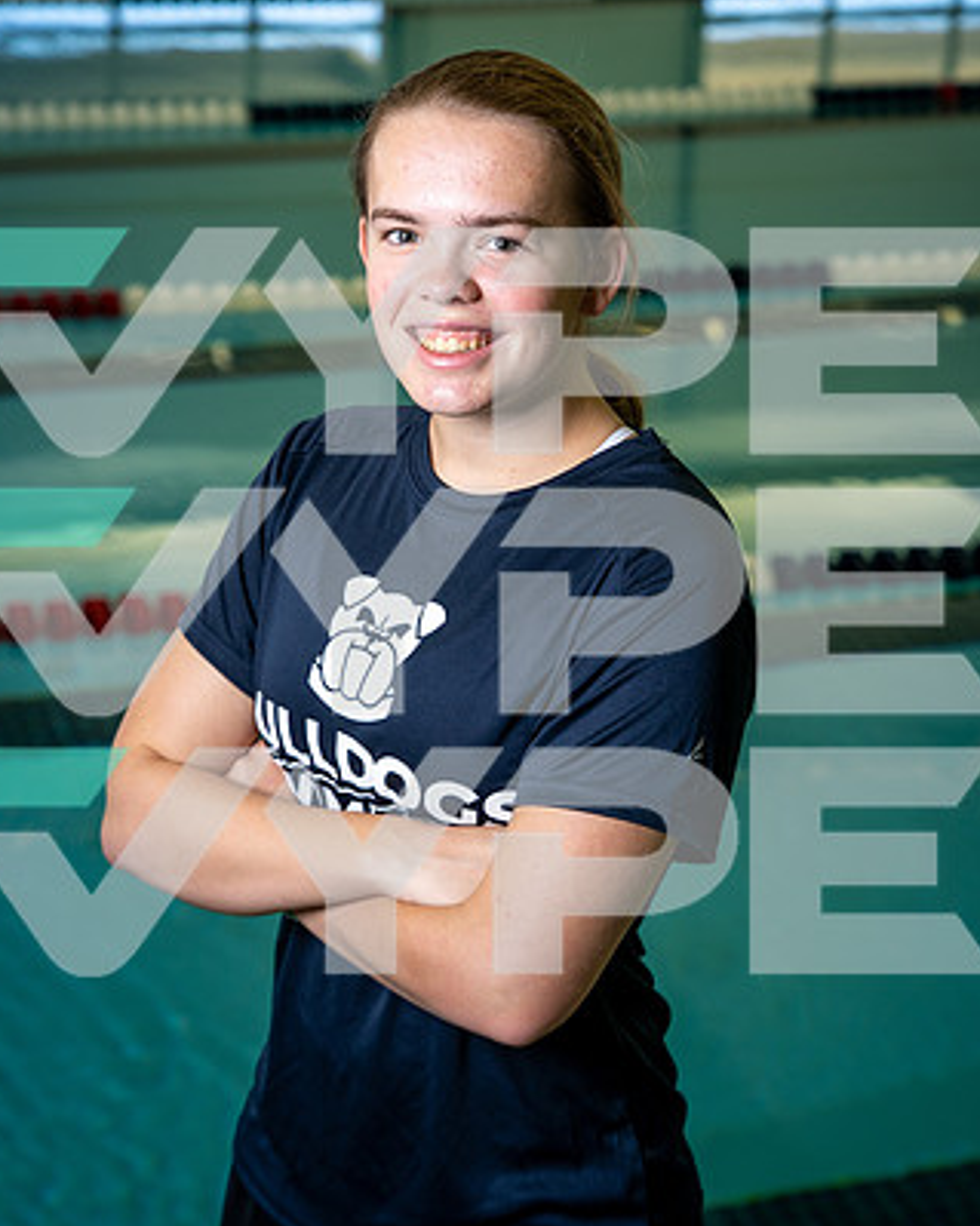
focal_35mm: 100
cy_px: 602
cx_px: 435
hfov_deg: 15.4
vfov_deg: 19.2
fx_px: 3627
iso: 200
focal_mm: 63
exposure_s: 1/250
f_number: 4.5
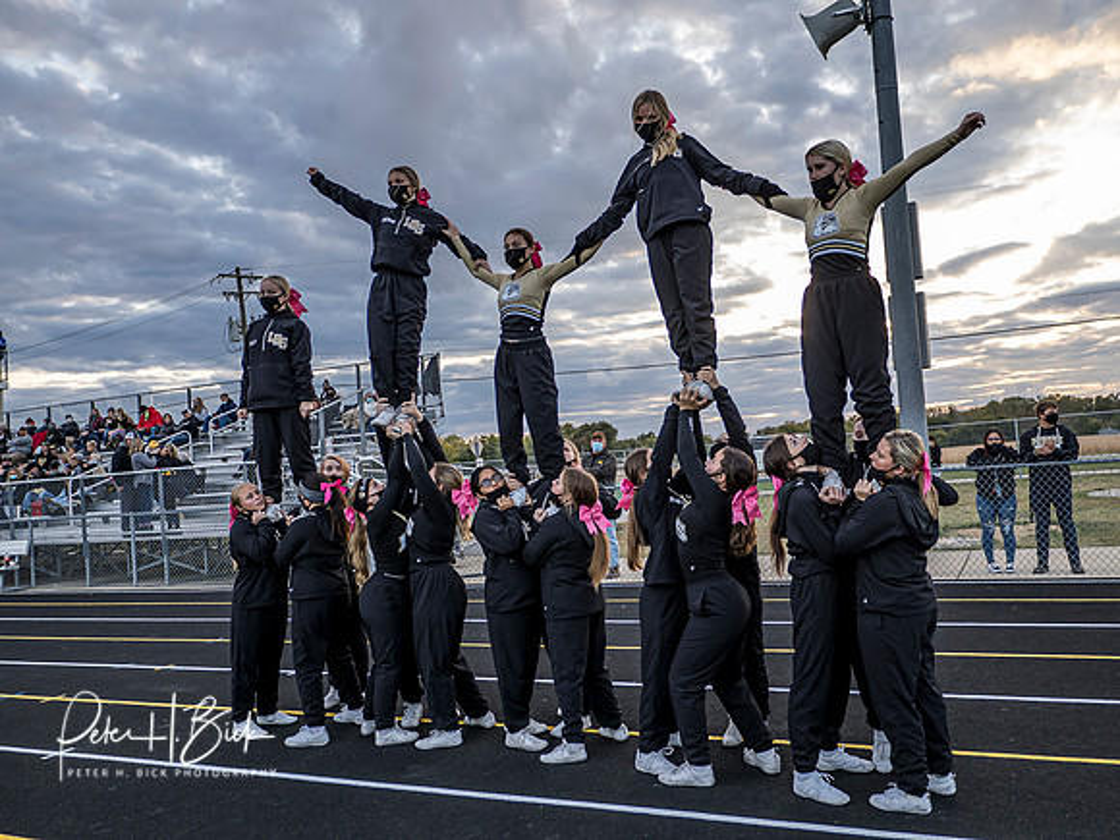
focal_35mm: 30
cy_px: 413
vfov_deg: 47.2
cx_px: 573
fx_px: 961
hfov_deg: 60.4
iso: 80
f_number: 1.7
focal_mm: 11
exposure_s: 1/640
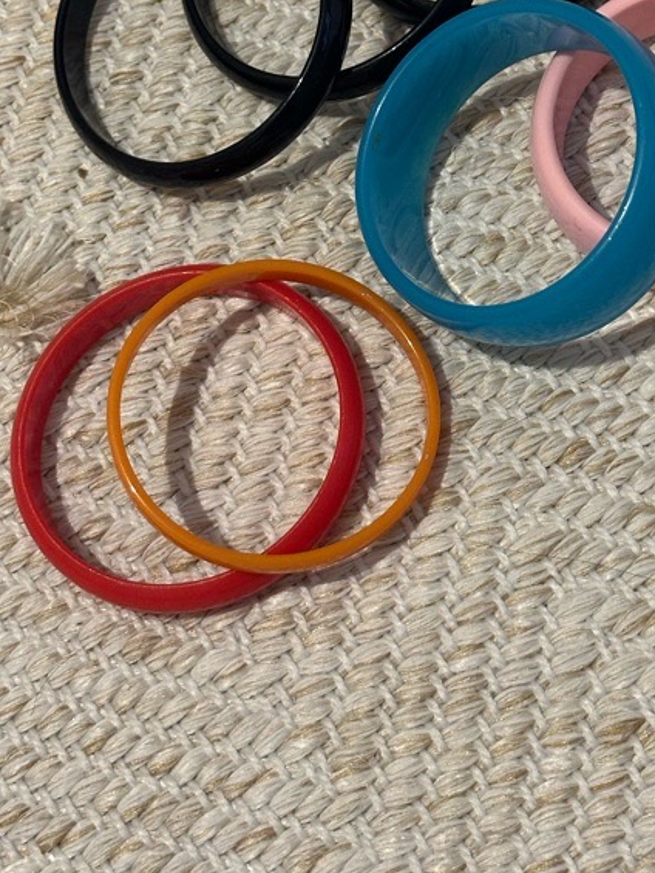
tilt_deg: -64.4
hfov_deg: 17.3
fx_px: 2144
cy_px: 286
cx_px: 473
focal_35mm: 85
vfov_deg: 22.9
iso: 250
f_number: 1.78
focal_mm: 6.86
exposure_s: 1/33
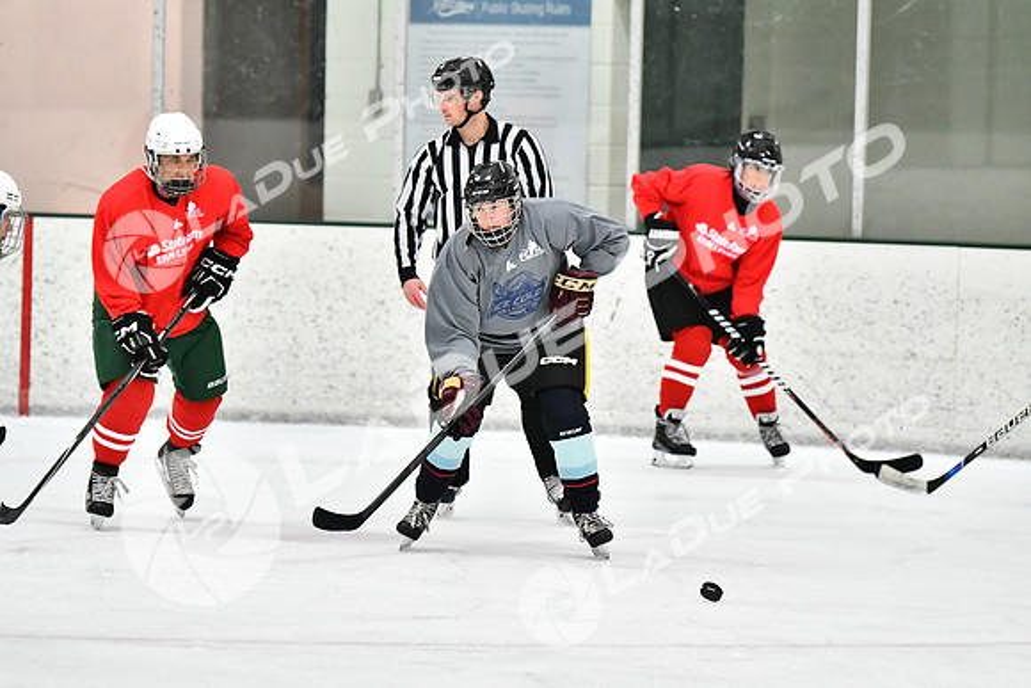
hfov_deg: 11.0
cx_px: 516
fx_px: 5371
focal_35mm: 188
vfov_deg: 7.3
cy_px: 344
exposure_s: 1/1250
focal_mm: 125
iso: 5000
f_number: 2.8
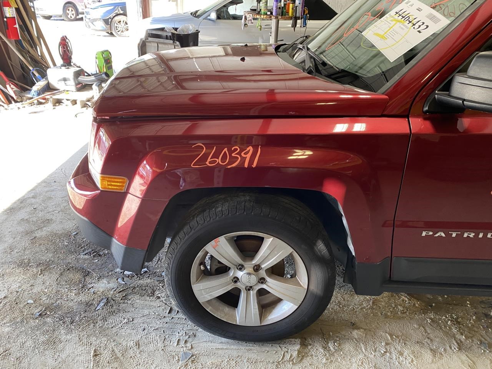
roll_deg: -3.1
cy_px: 184
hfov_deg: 67.3
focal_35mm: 26
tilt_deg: -25.9
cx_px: 246
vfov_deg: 53.1
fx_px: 370
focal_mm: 4.25
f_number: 1.8
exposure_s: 1/98
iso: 125
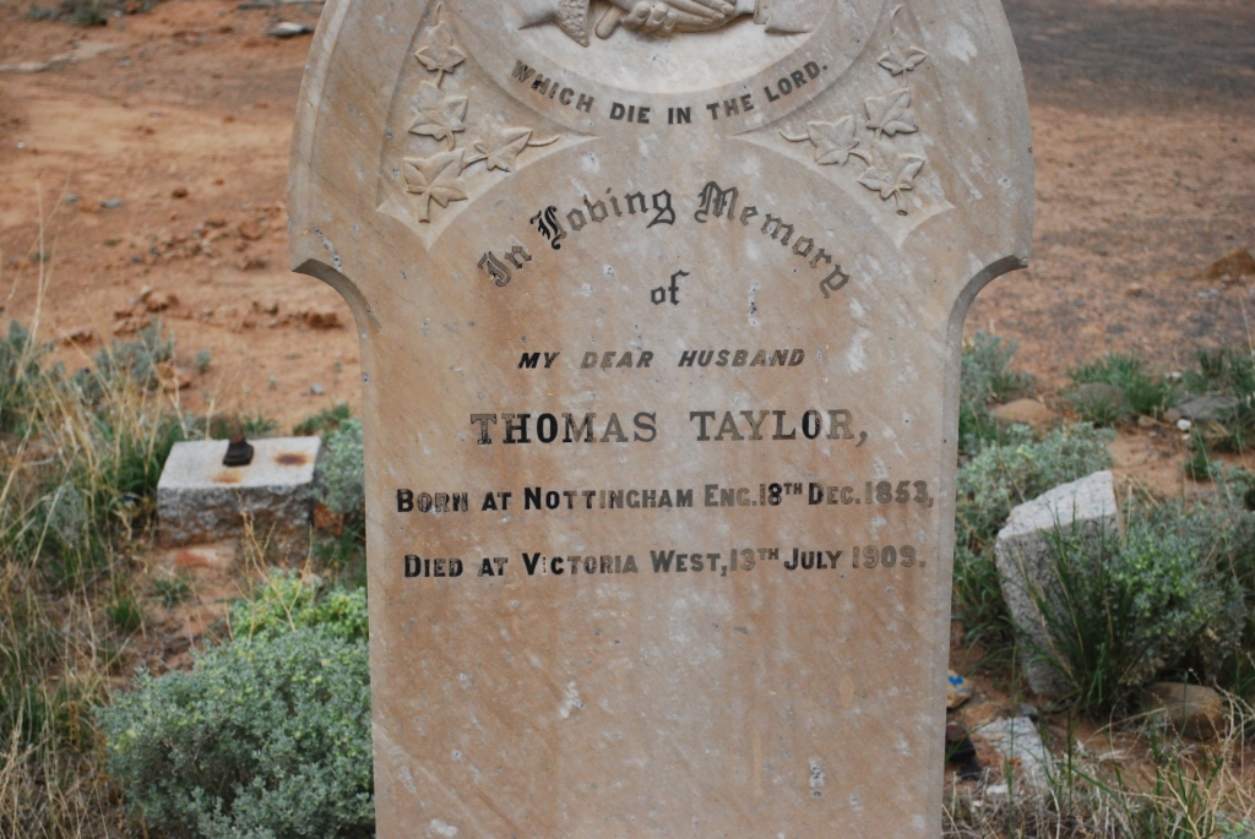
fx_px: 2198
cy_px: 420
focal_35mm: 63
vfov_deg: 21.6
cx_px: 628
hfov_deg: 31.9
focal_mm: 42
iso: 800
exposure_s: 1/4000
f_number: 5.6
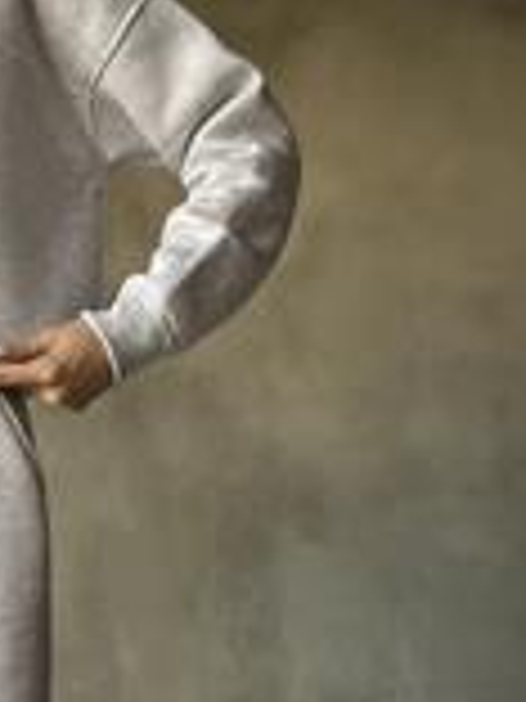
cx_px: -108
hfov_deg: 11.1
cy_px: 734
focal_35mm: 131
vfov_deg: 14.8
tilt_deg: +2.9
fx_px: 2654
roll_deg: -0.2
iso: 125
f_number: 1.78
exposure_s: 1/74
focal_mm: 6.86
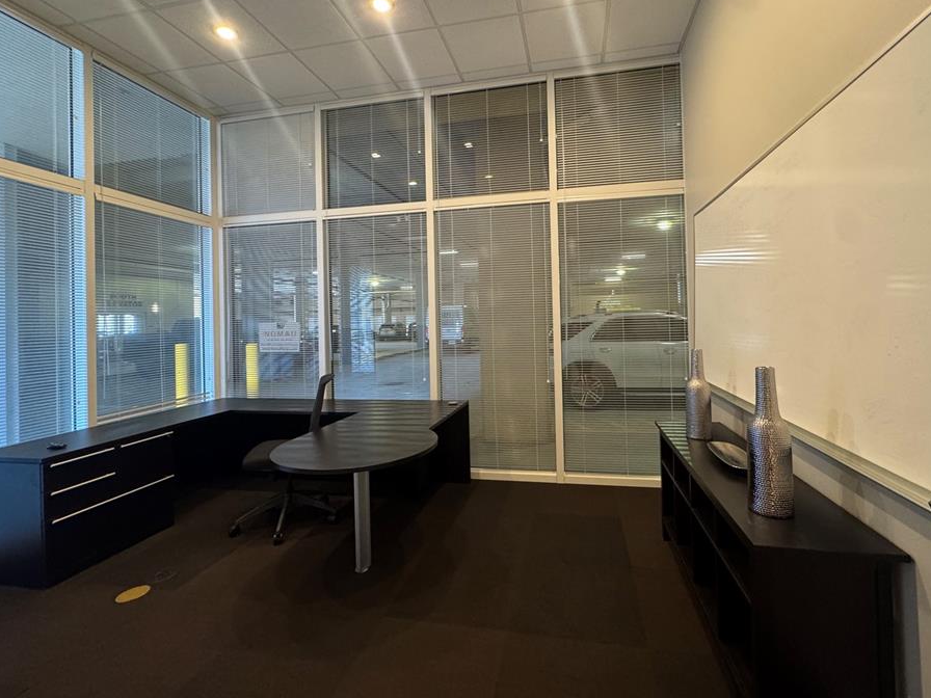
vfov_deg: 77.9
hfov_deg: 94.4
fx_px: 430
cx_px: 496
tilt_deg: +0.1
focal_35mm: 16
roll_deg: +1.1
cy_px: 316
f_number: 2.2
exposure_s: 1/60
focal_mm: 2.22
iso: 400
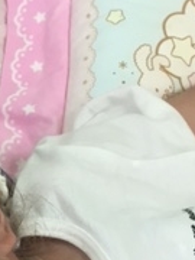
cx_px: -121
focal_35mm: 103
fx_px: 774
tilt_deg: -64.1
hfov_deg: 13.3
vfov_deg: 18.4
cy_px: 287
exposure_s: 1/30
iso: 32
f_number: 2.2
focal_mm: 4.15
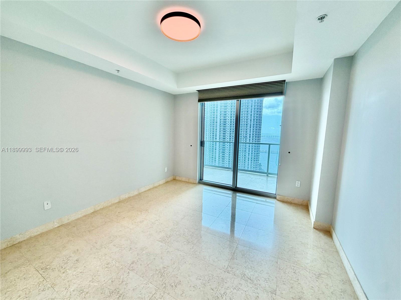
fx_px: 162
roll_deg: -1.1
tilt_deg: -5.6
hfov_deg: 102.1
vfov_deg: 85.7
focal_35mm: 14
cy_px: 150
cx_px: 200
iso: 64
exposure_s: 1/120
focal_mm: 2.22
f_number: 2.2
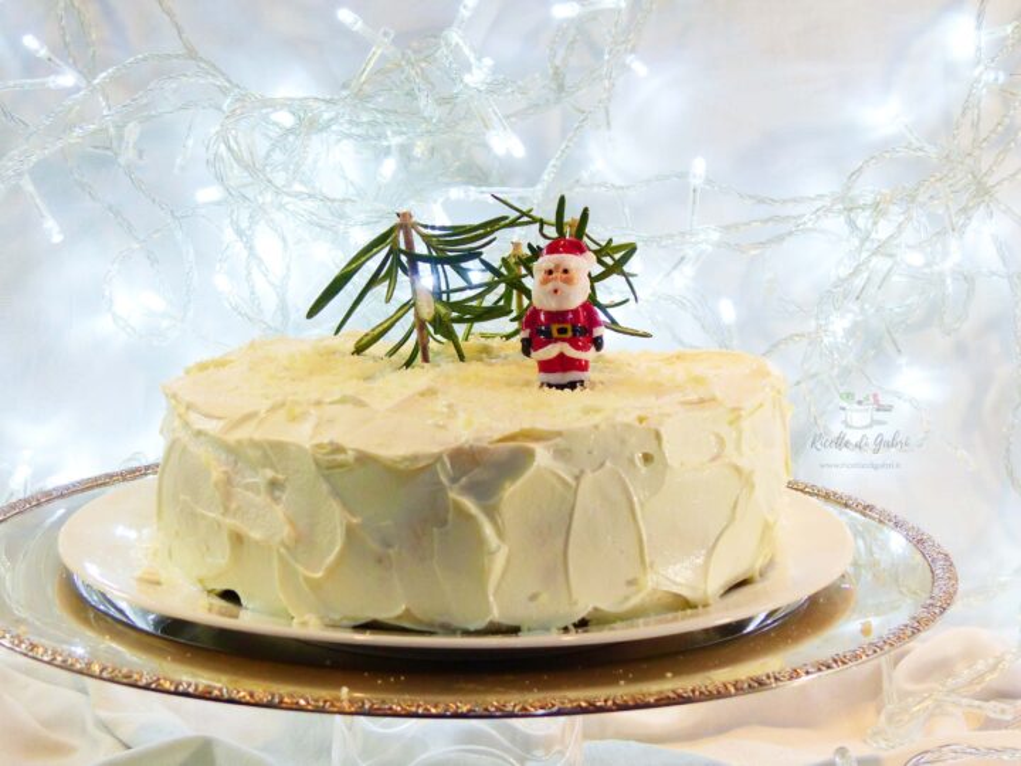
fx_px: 1534
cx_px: 510
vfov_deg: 28.0
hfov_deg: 36.8
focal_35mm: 52
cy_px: 383
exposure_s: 1/60
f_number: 2.8
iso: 125
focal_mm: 9.4
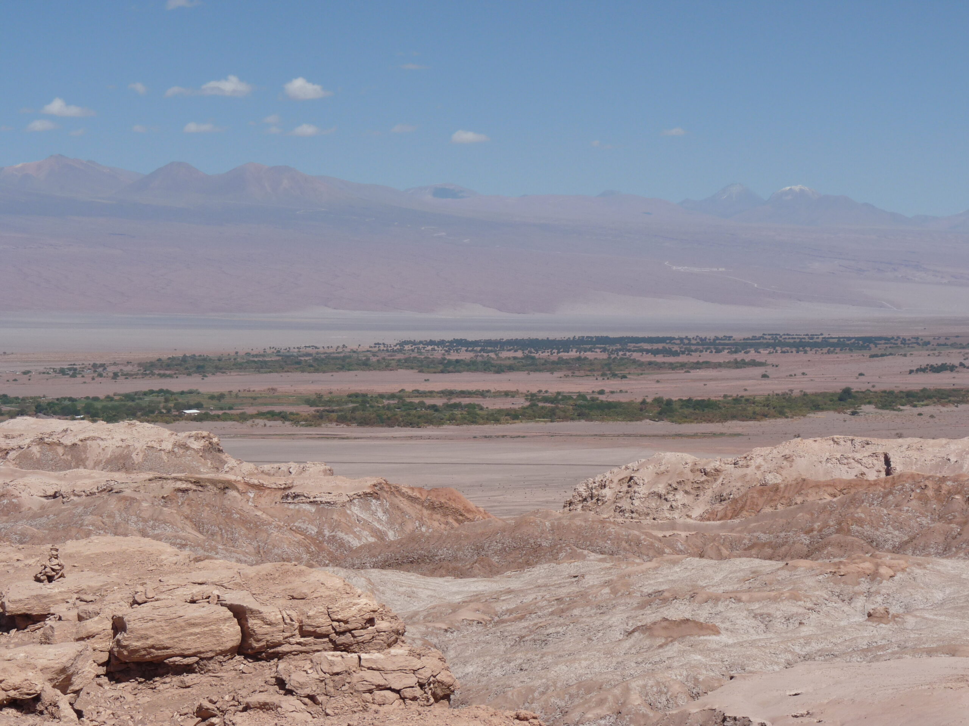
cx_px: 484
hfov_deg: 20.0
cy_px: 363
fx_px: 2743
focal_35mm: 98
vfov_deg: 15.1
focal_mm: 17.4
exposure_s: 1/1000
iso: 100
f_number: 5.6
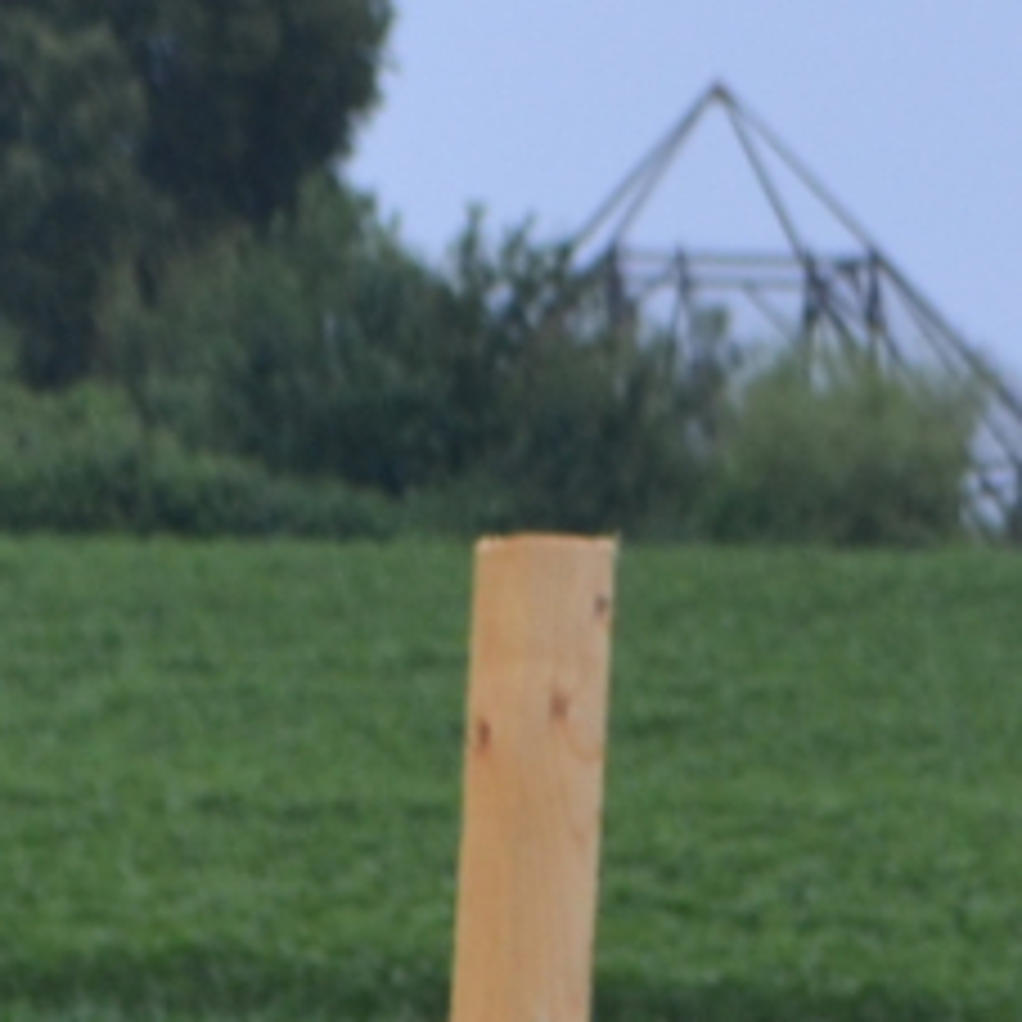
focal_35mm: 460
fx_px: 15365
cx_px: -86
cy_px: 2181
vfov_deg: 3.8
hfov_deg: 3.8
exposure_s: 1/125
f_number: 5.6
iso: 160
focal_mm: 40
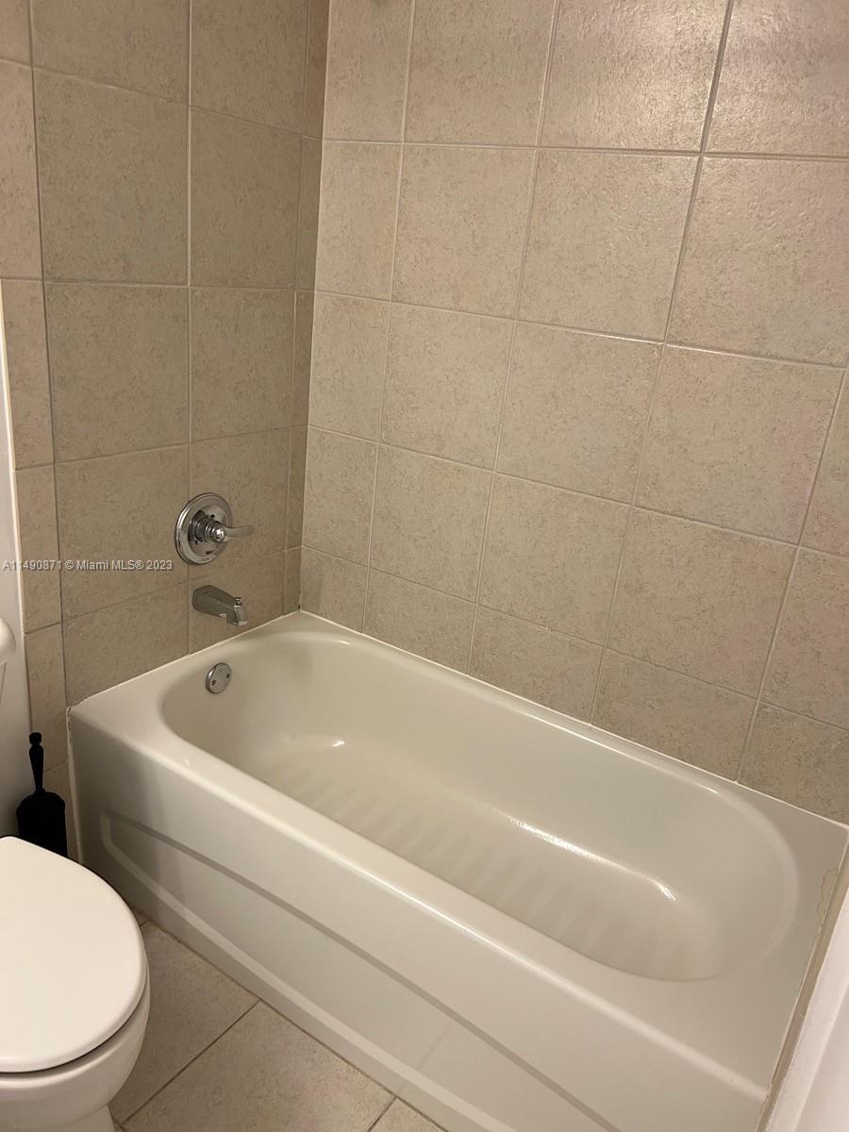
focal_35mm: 26
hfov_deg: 53.1
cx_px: 424
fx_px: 850
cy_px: 566
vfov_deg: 67.3
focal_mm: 5.7
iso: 50
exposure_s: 1/120
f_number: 1.5
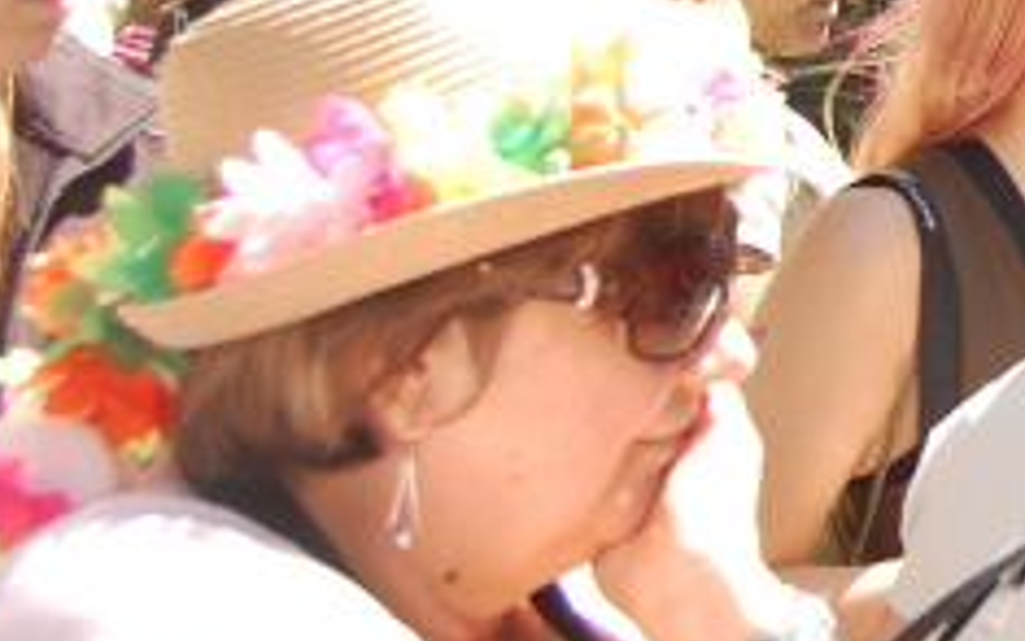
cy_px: -244
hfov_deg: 14.3
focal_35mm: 135
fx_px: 3772
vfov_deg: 9.5
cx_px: 1618
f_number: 6.3
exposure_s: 1/160
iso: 200
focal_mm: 26
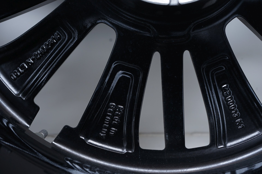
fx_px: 364
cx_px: 131
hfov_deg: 39.6
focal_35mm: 50
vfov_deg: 27.0
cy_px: 87
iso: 250
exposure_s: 1/100
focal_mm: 50
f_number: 7.1
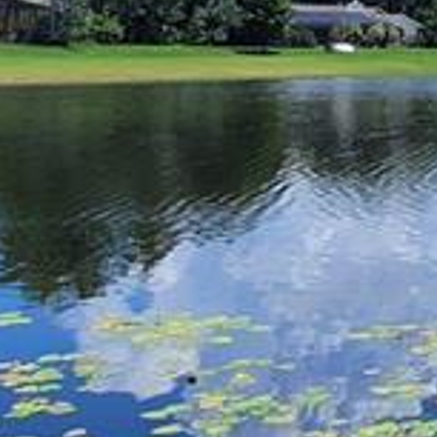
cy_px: -266
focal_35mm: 77
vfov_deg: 19.0
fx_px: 1100
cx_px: 680
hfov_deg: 19.3
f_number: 2.2
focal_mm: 2.2
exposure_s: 1/2169
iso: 50
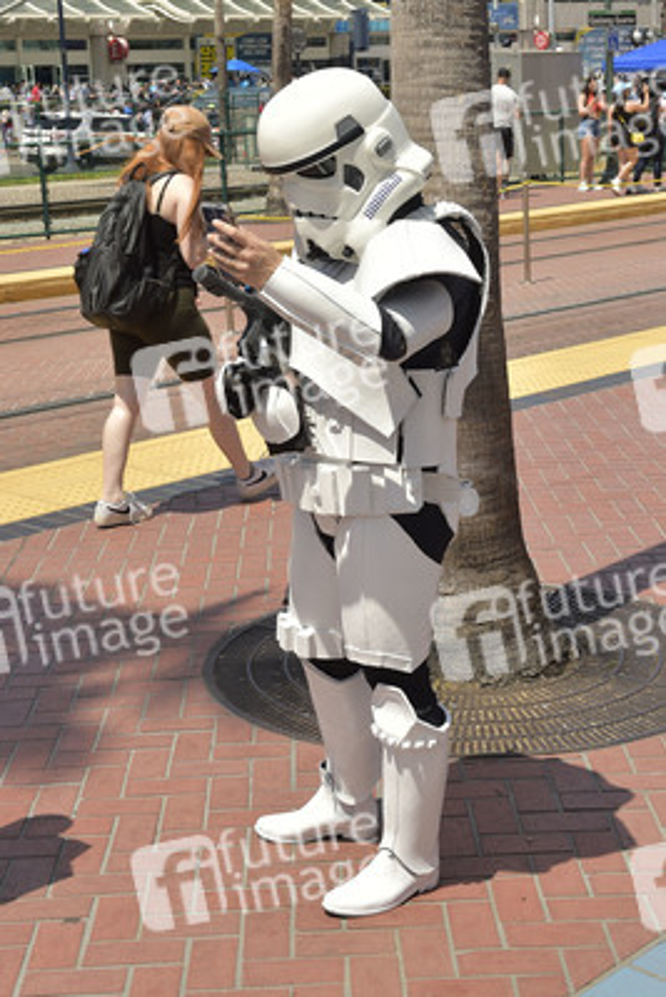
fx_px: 1331
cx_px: 333
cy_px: 498
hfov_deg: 28.1
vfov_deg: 41.1
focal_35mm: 48
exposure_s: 1/250
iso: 160
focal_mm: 48
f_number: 11
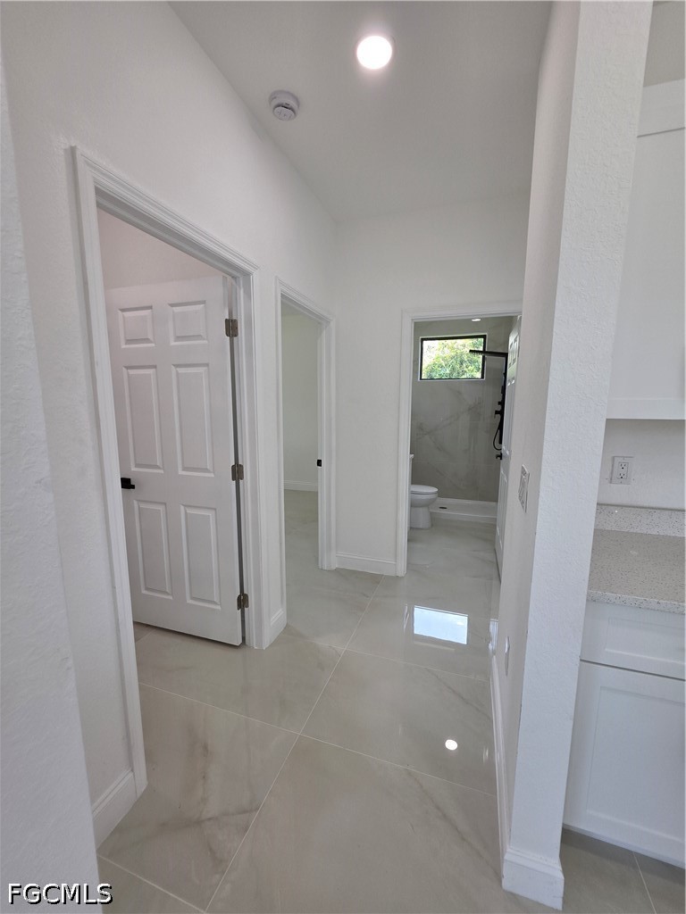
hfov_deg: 89.9
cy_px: 457
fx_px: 344
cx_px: 343
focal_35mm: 13
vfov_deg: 106.2
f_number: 1.9
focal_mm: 2.2
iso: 50
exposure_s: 1/120
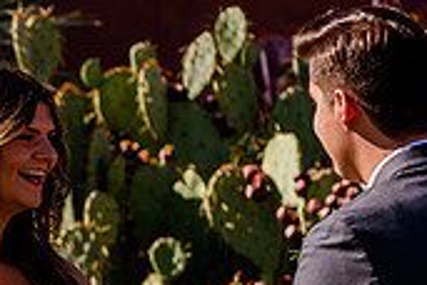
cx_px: -142
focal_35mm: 476
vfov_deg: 2.9
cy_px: 224
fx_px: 5645
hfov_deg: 4.3
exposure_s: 1/800
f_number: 5.6
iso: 200
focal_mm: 140
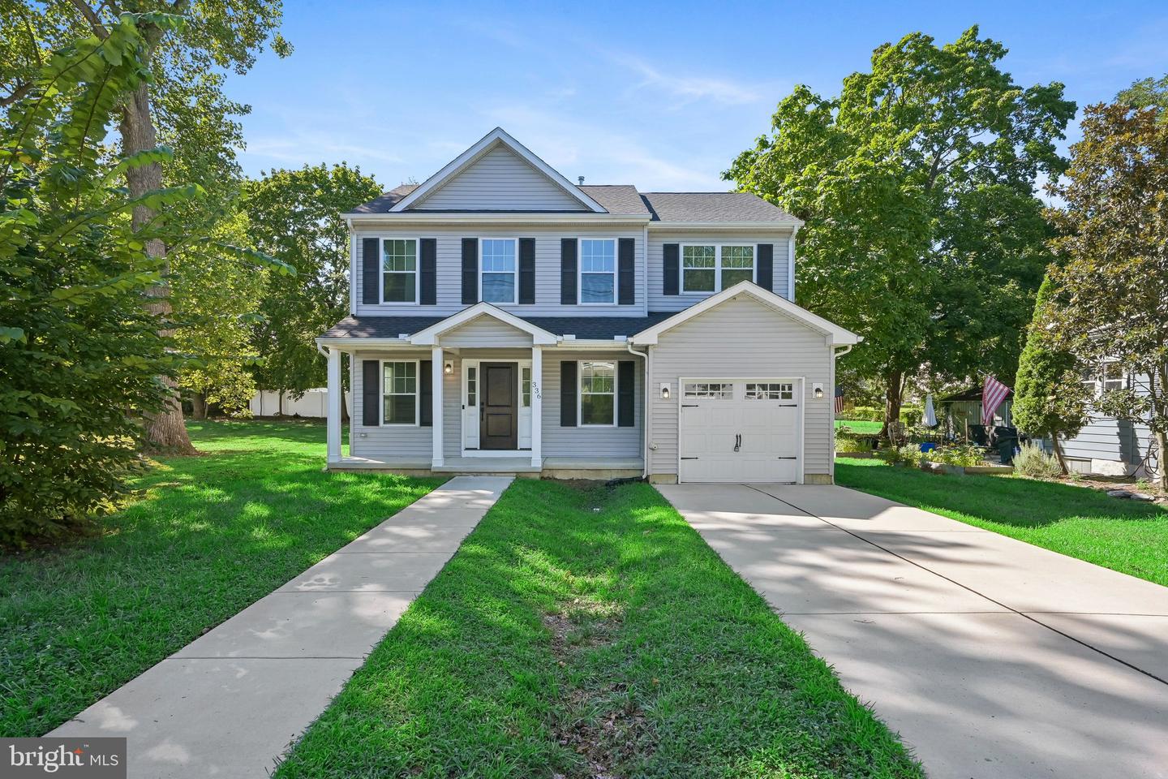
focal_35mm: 18
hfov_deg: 90.0
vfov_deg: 67.4
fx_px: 584
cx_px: 584
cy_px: 390
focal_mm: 18
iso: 400
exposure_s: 1/200
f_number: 11
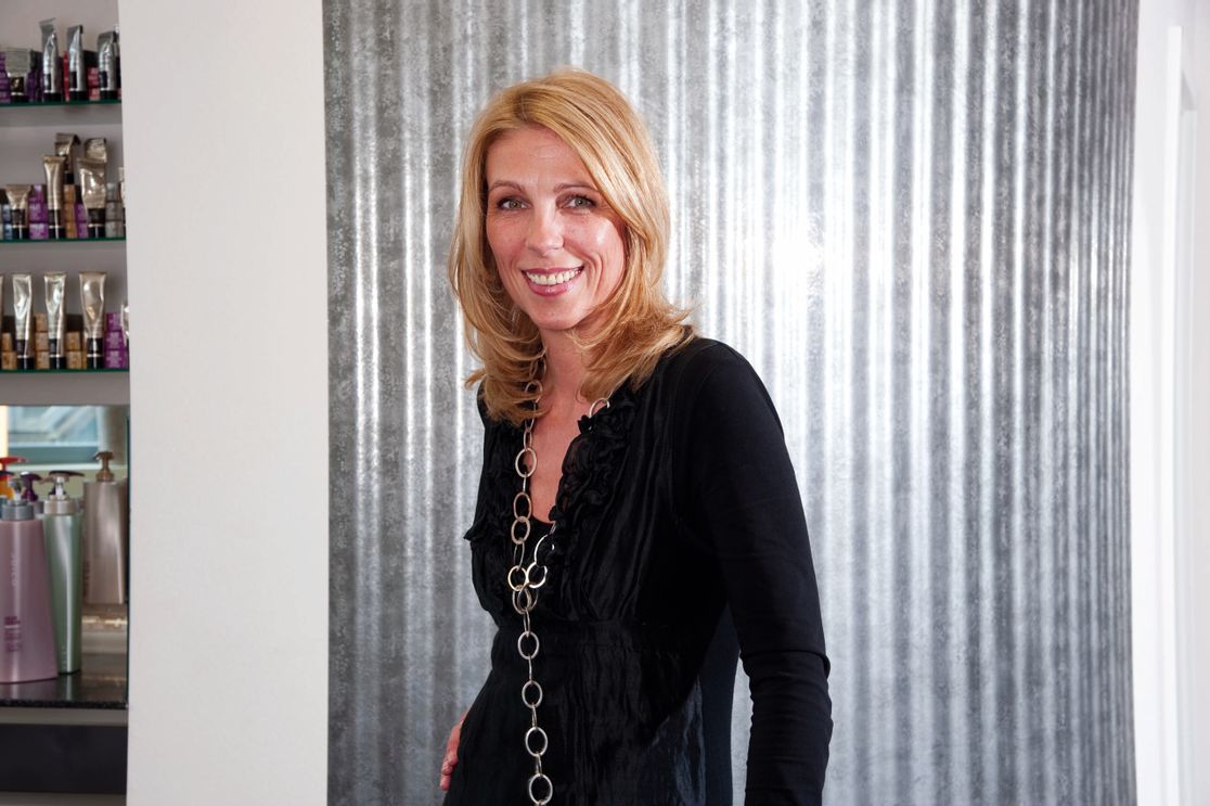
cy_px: 403
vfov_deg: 21.9
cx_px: 605
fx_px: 2083
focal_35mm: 62
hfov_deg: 32.4
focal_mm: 62
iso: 250
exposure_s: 1/30
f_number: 9
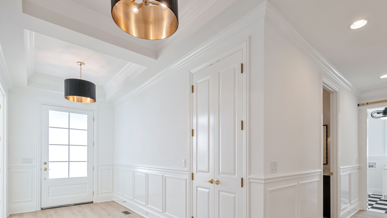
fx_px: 195
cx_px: 211
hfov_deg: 89.3
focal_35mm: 19
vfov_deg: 56.3
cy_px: 155
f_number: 8
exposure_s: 1/20
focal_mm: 14
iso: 200
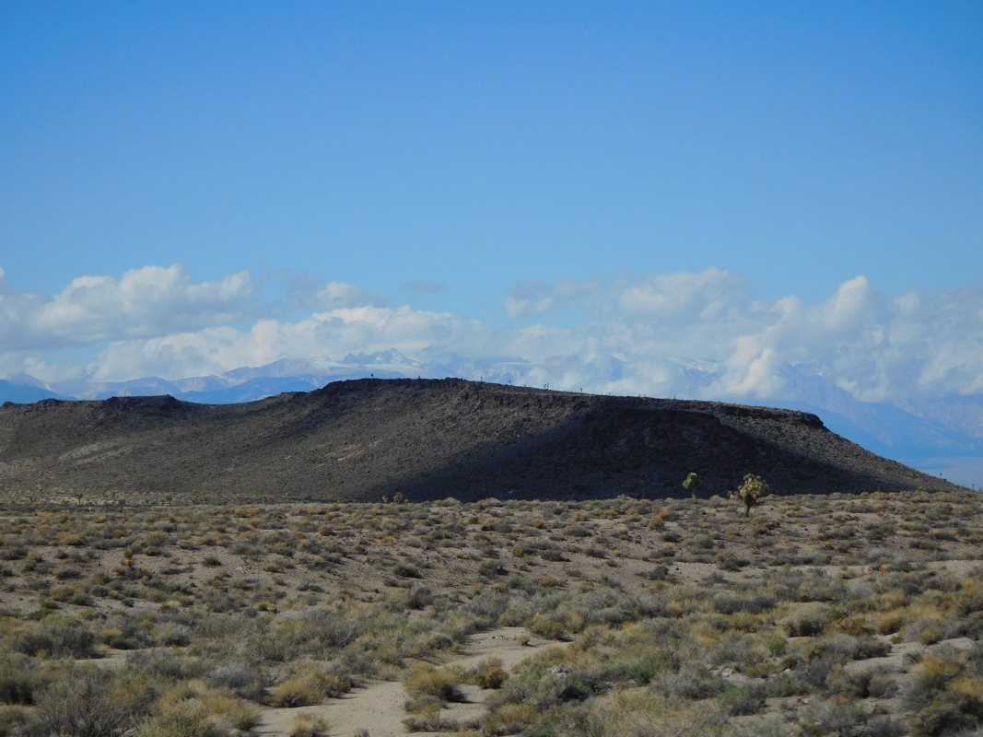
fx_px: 3180
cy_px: 368
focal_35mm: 112
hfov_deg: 17.6
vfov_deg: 13.2
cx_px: 492
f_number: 9.8
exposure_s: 1/400
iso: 125
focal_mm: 20
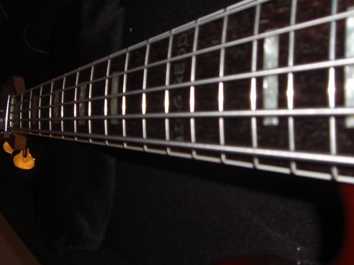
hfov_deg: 39.6
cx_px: 195
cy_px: 125
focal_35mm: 48
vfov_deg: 30.3
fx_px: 491
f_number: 2.7
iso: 200
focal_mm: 6.2
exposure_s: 1/30
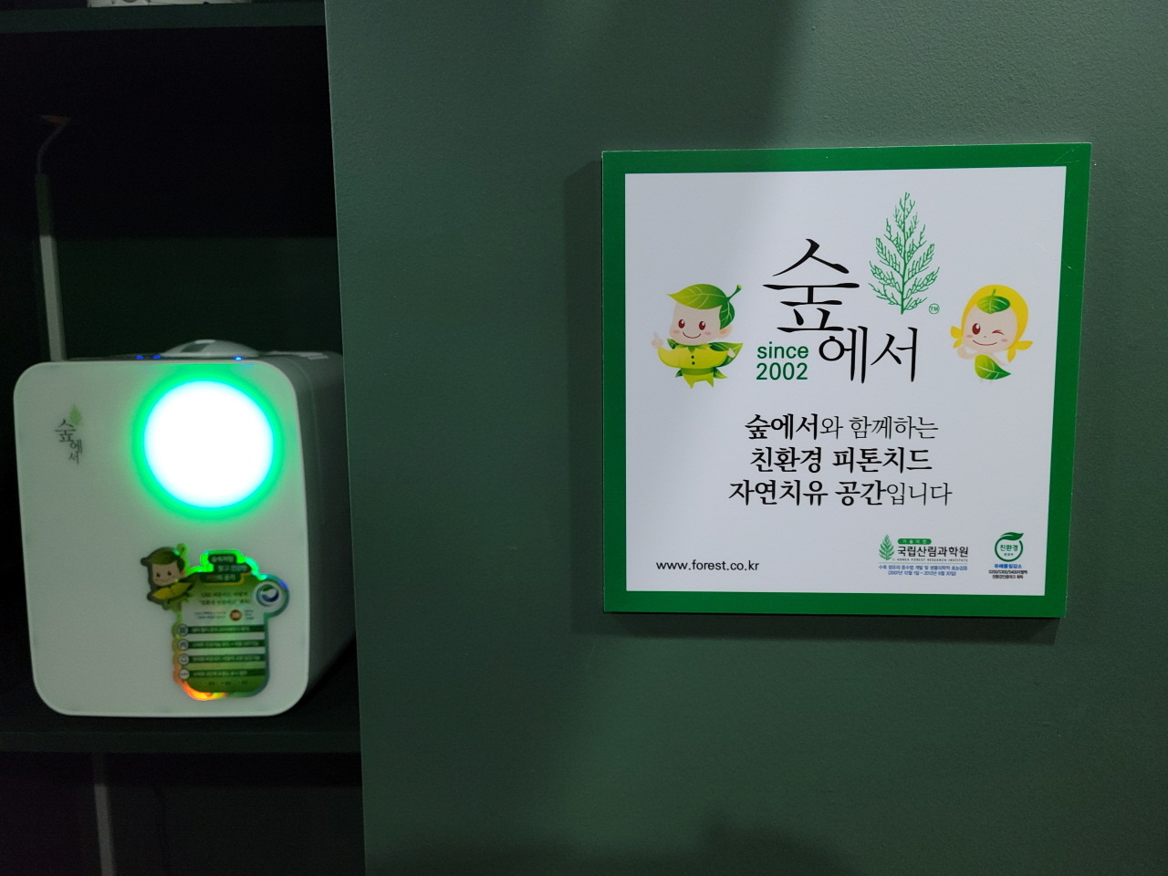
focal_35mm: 28
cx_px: 584
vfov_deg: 49.7
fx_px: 945
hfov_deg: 63.4
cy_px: 438
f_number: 2
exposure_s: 1/40
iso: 500
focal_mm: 5.9
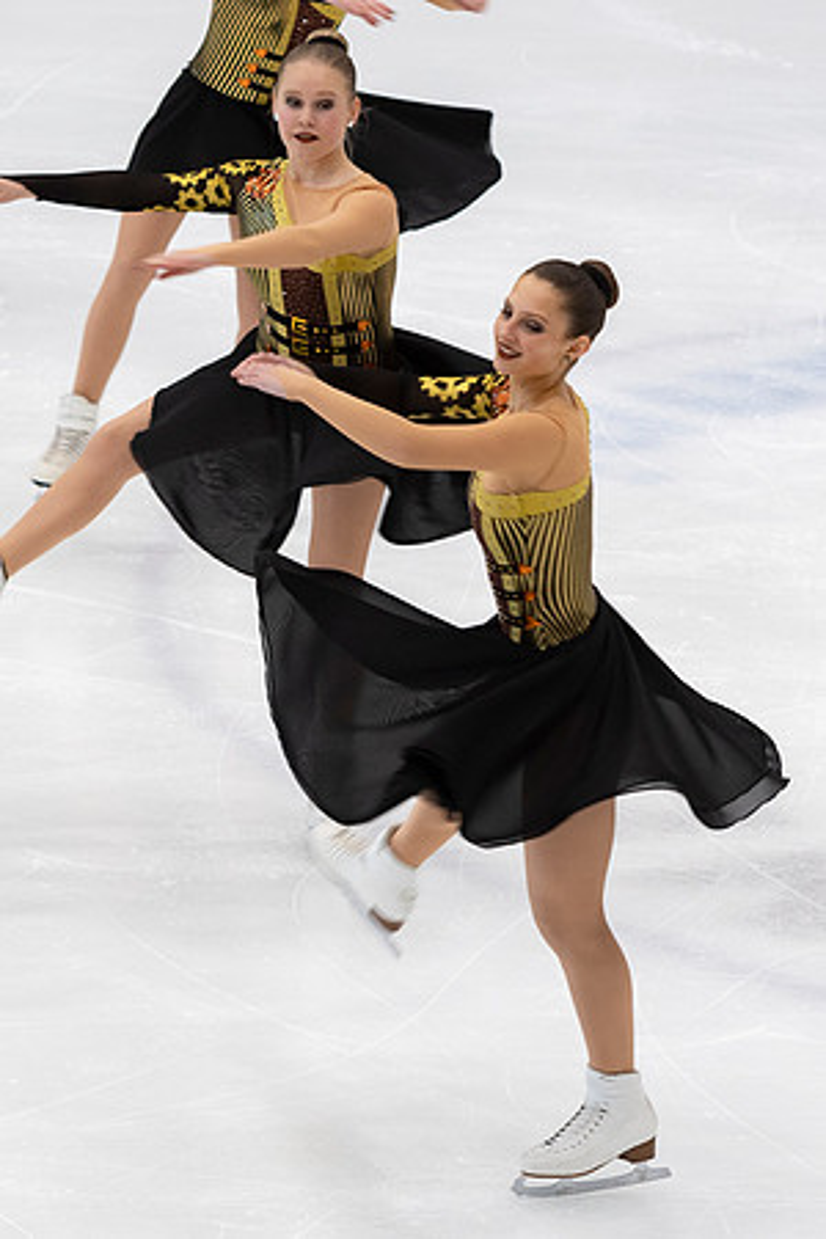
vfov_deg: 7.0
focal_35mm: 296
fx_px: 10175
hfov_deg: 4.6
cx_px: 536
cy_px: 546
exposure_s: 1/160
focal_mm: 105
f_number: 4
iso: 500
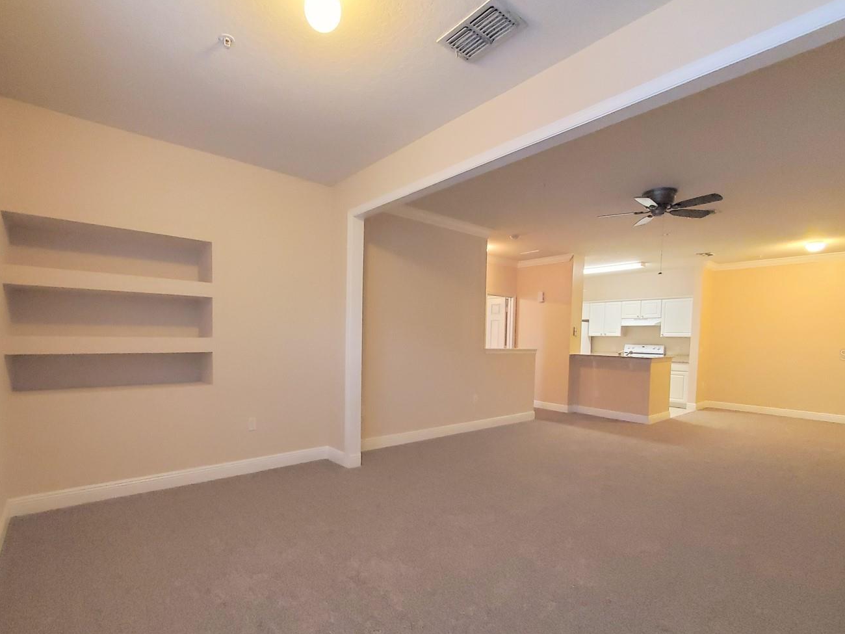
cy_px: 354
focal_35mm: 16
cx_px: 382
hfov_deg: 94.2
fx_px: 391
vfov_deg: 77.8
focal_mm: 1.8
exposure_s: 1/29
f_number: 2.2
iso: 640
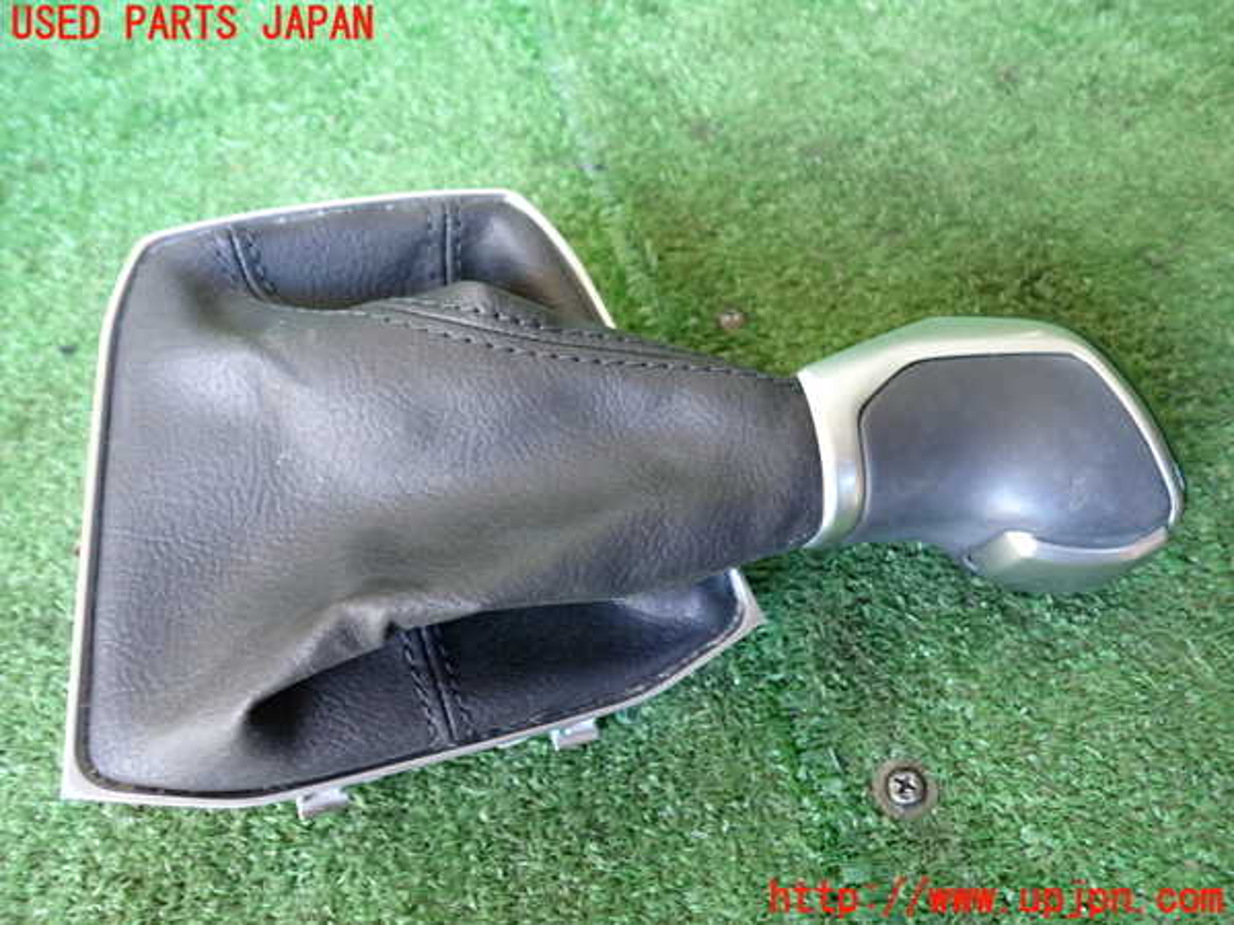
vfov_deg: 46.8
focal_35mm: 30
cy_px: 462
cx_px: 617
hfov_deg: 60.0
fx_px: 1069
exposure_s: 1/30
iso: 500
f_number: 2.3
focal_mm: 5.4
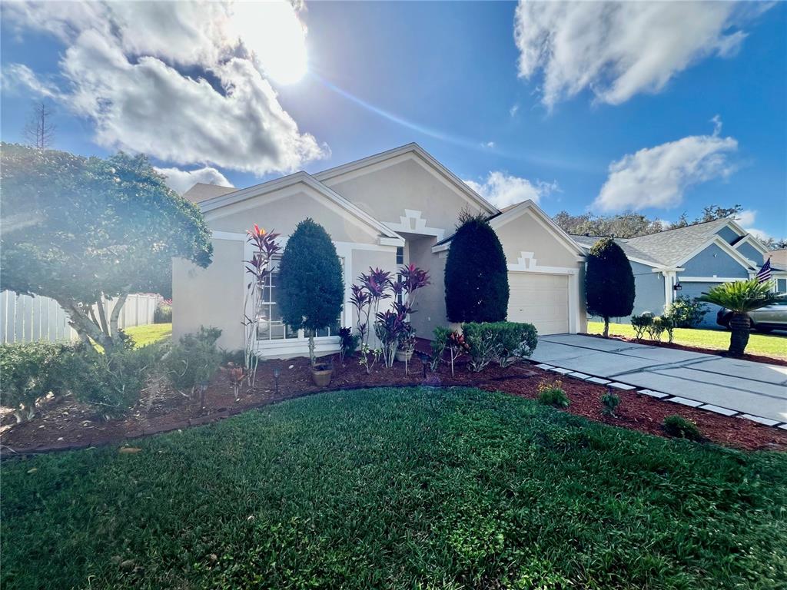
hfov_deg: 106.2
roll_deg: +0.7
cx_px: 394
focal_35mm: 13
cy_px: 295
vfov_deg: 89.9
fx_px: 296
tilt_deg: +0.9
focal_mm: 1.57
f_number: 1.8
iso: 32
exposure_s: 1/1815
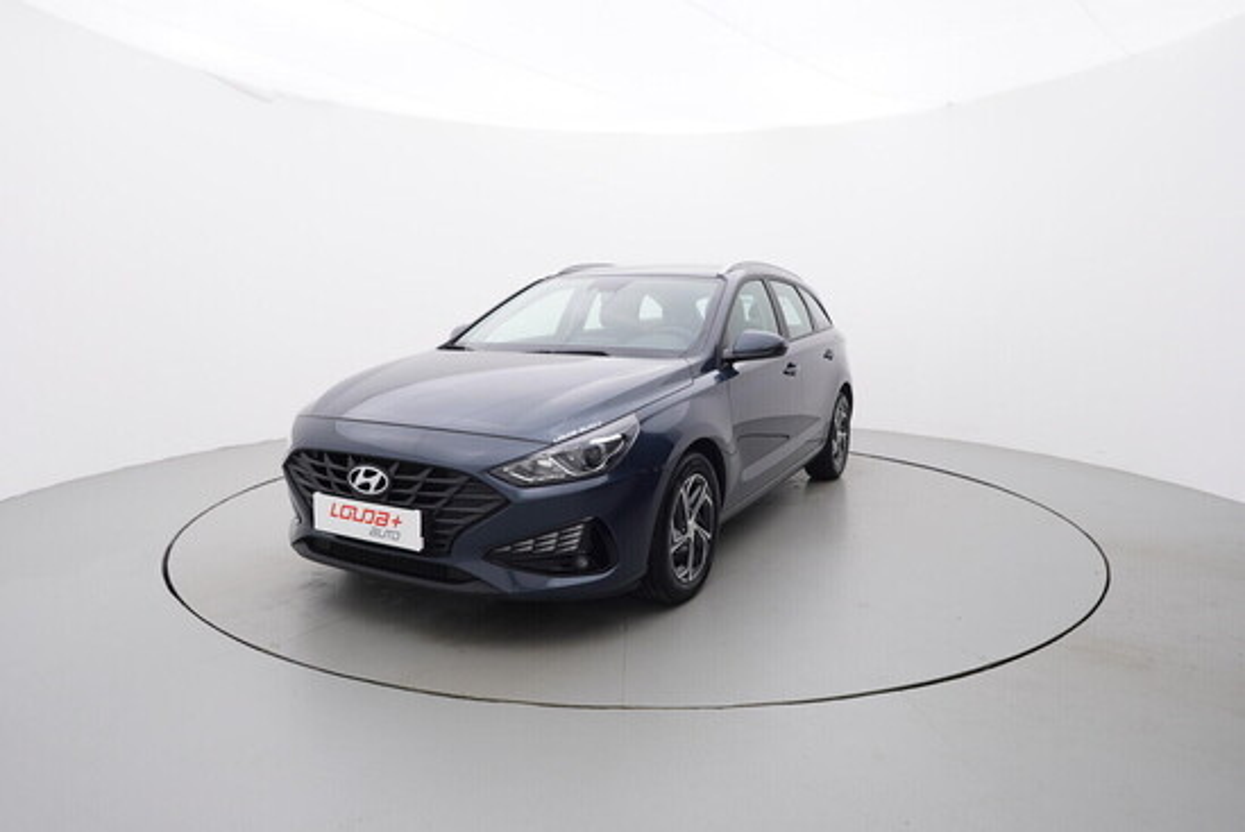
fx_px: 779
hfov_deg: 77.3
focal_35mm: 22
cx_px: 622
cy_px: 416
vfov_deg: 56.2
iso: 200
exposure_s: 1/80
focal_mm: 15
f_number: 5
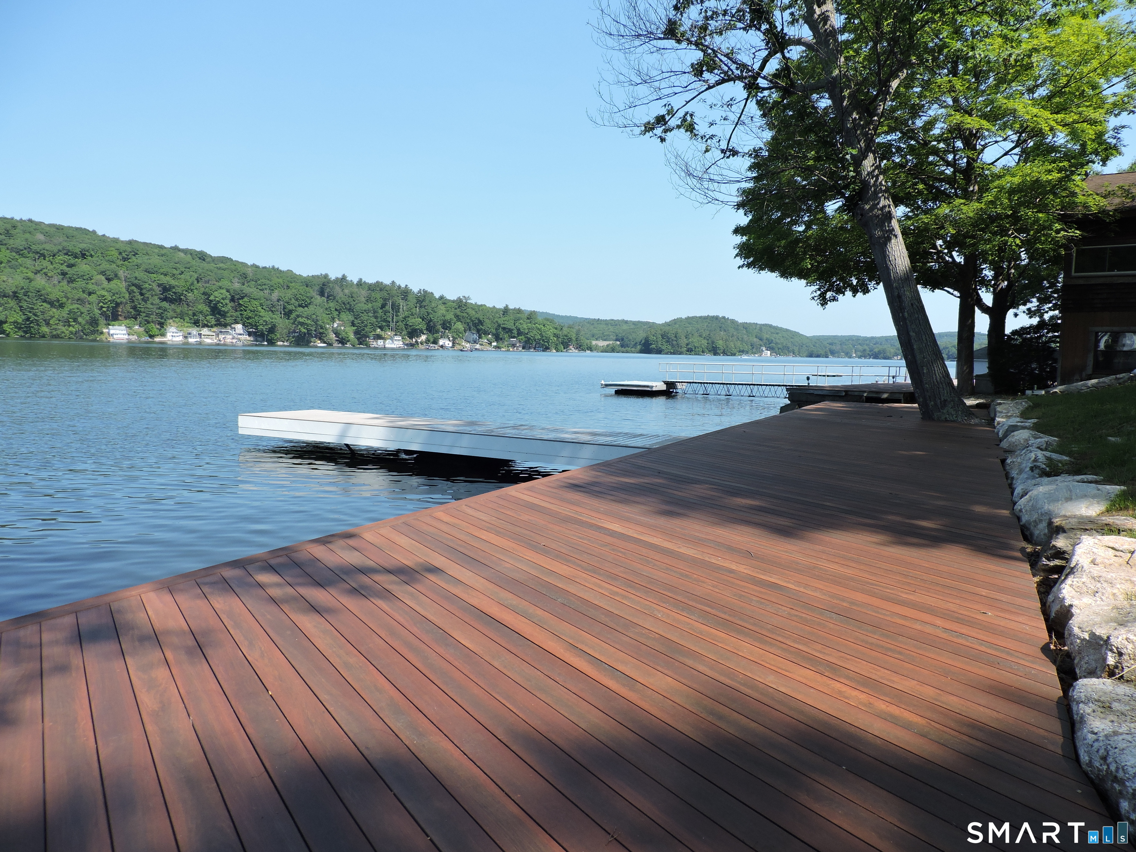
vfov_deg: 56.8
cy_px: 426
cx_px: 568
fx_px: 788
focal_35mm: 24
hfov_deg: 71.6
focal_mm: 4.3
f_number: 3
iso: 100
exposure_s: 1/800
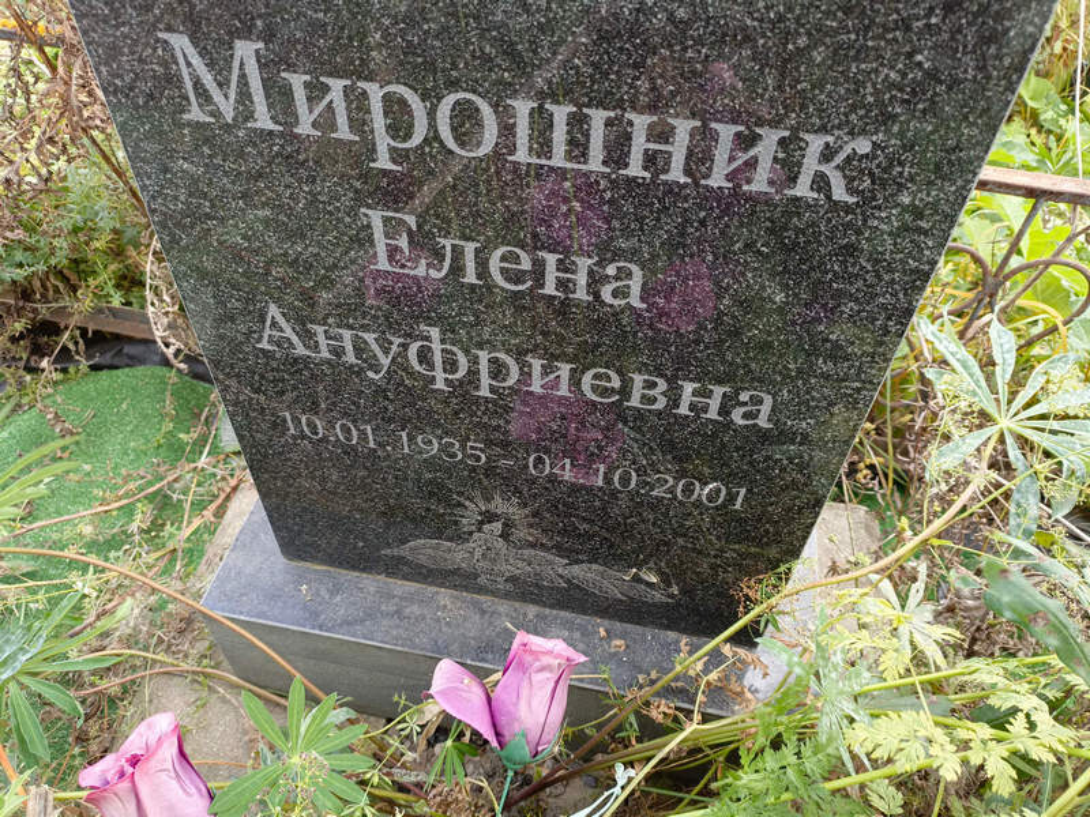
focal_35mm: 25
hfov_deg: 69.4
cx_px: 545
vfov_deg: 54.9
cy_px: 408
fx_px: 787
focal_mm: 4.76
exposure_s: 1/100
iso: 177
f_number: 1.69
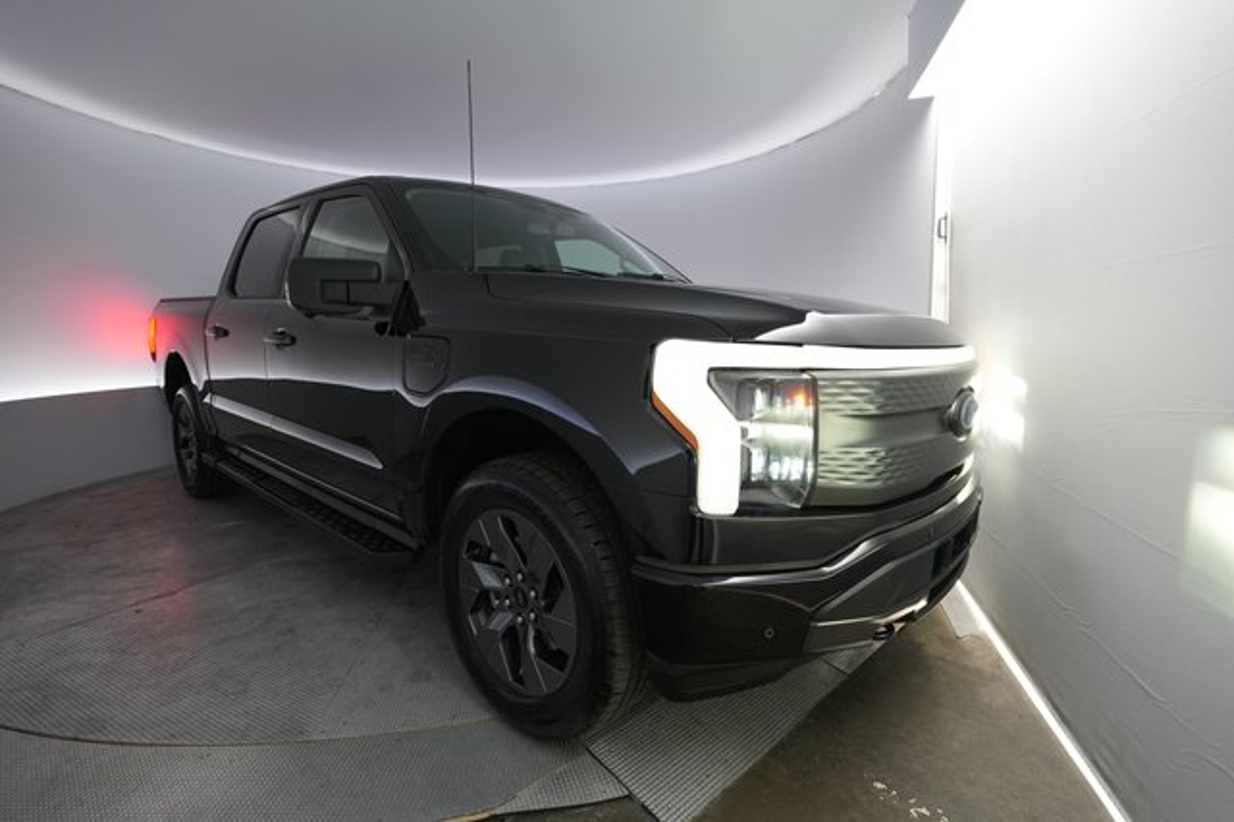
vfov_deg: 70.4
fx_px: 582
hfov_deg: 93.3
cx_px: 617
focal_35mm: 17
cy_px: 411
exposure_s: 1/160
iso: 1600
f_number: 3.5
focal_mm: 17
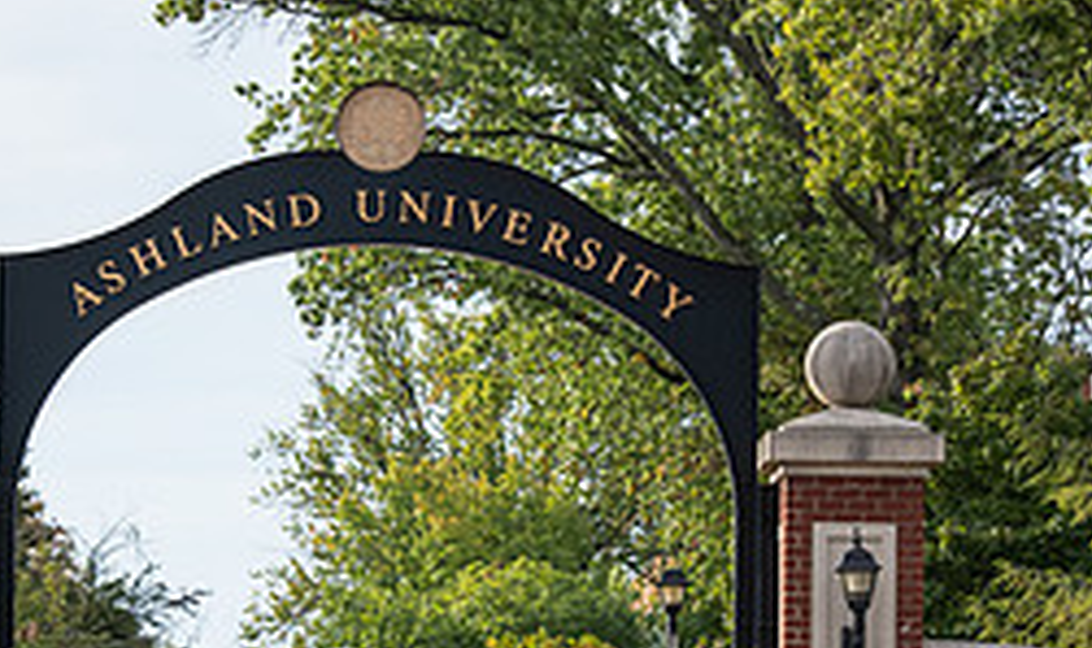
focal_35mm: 239
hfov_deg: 8.9
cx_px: 447
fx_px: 7014
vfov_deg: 5.3
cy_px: 678
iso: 400
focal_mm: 98
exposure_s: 1/400
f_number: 8
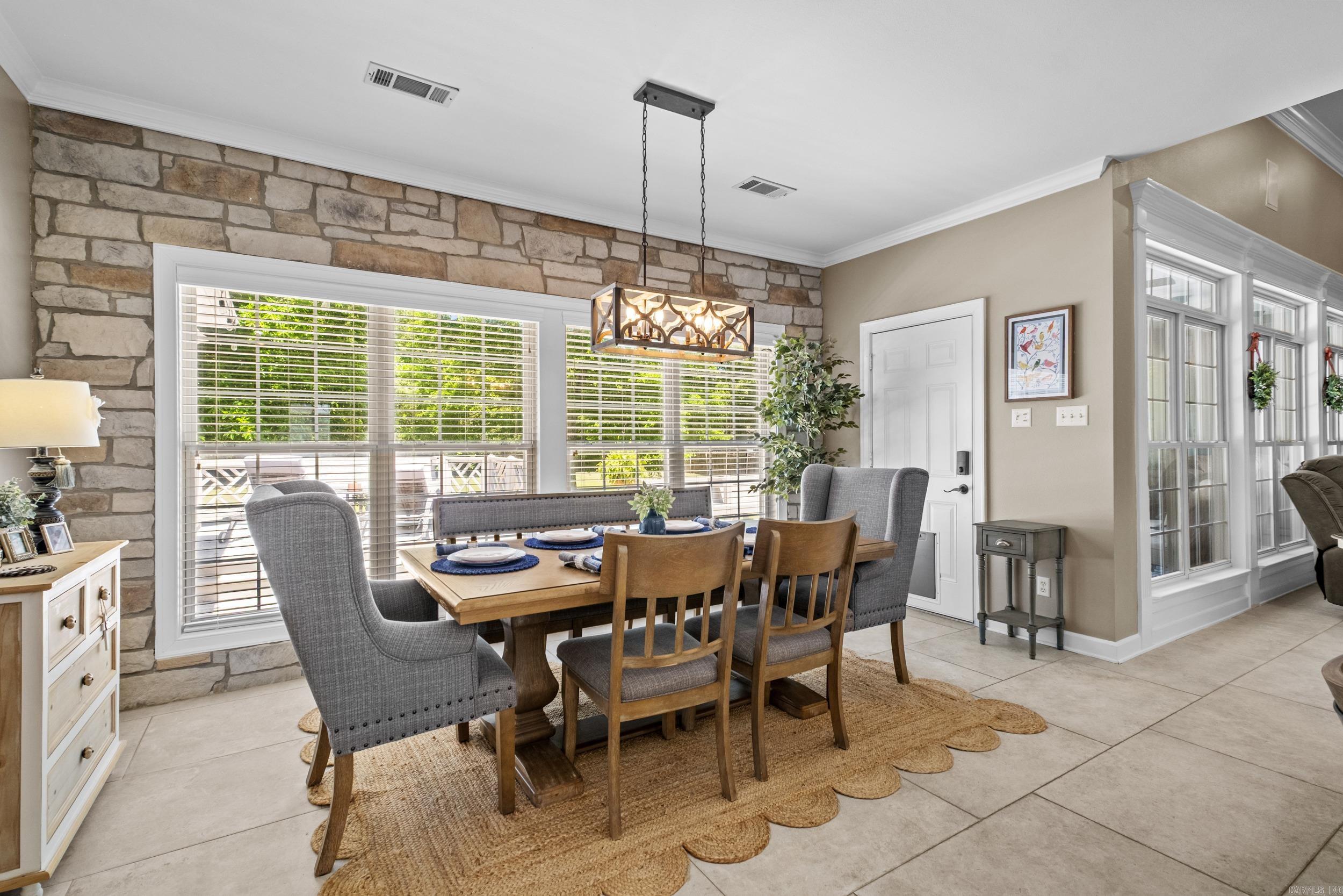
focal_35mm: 16
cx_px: 672
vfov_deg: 73.8
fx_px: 597
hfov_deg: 96.7
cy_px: 448
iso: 400
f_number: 7.1
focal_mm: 10.5
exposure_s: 1/5
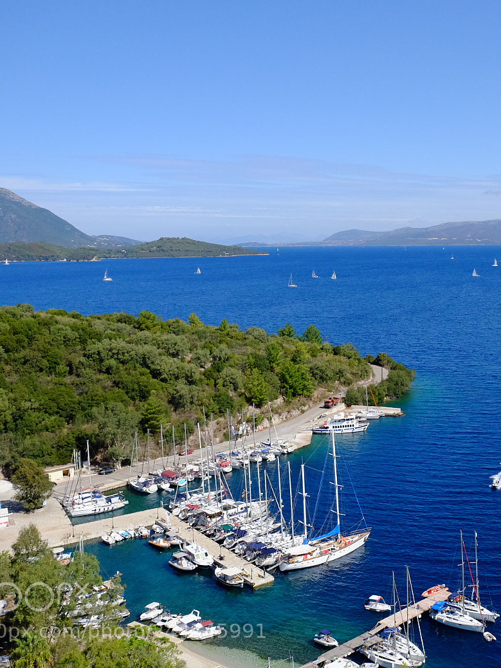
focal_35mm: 40
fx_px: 772
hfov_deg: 34.1
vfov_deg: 46.8
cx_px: 444
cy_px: 339
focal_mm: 18
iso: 2000
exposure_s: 1/10500
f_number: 4.5
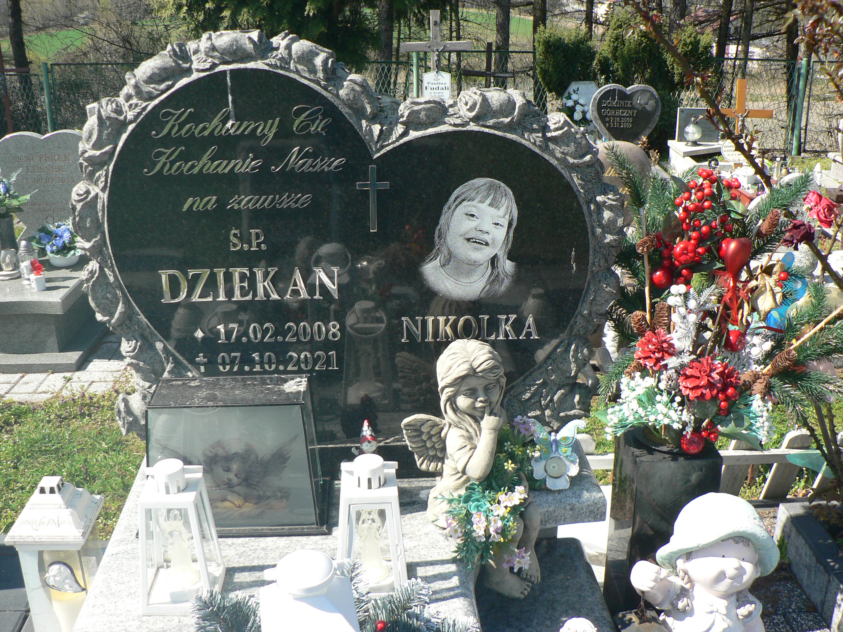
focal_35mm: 36
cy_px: 316
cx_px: 422
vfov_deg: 39.7
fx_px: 877
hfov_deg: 51.4
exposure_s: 1/800
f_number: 2.8
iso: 100
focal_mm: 6
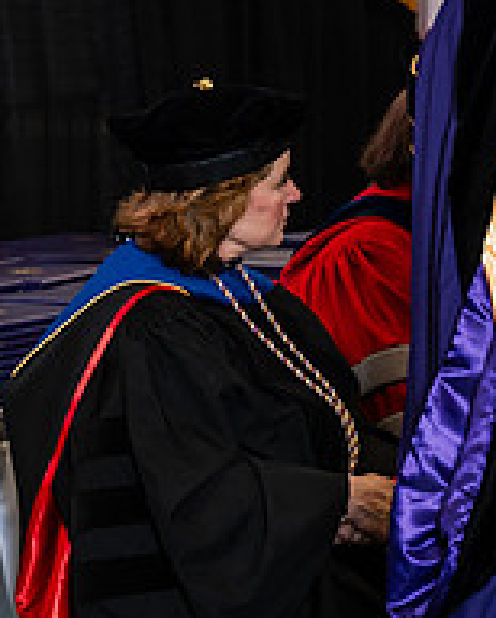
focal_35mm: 198
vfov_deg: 9.7
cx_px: 873
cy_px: 92
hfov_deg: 7.6
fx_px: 3627
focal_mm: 70
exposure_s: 1/200
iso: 1250
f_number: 4.5
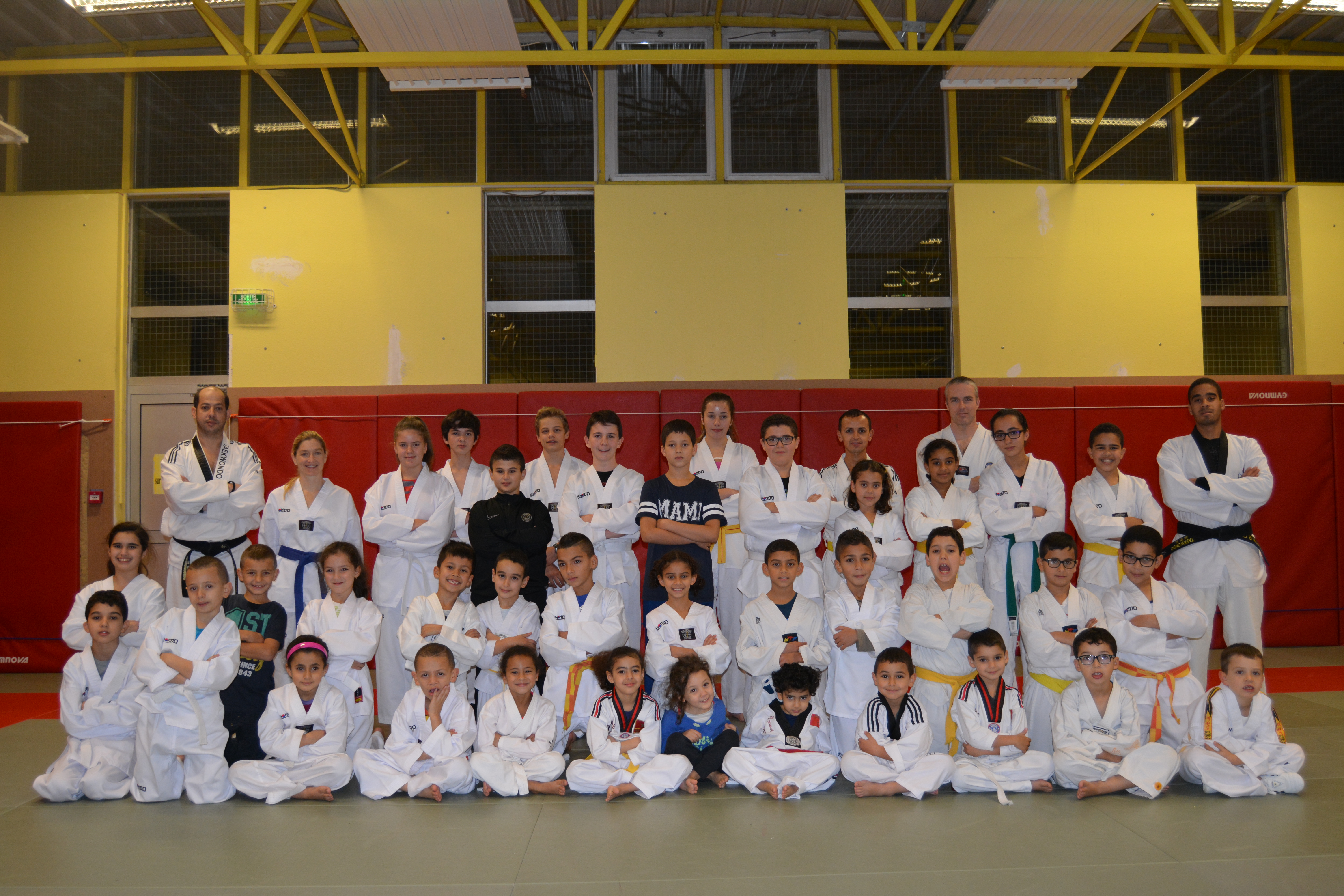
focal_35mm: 30
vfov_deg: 43.6
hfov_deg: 61.9
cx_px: 672
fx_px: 1120
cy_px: 448
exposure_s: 1/60
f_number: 3.5
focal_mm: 20
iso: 900
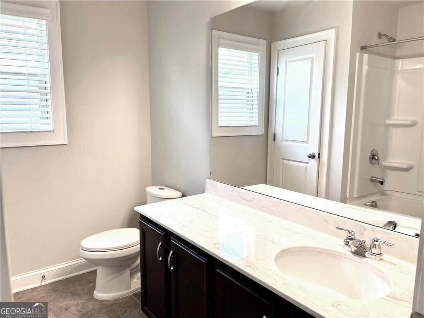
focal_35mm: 26
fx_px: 318
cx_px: 212
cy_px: 159
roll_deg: +0.1
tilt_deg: -8.5
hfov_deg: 67.3
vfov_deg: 53.1
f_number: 1.6
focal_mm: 5.1
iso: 64
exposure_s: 1/120
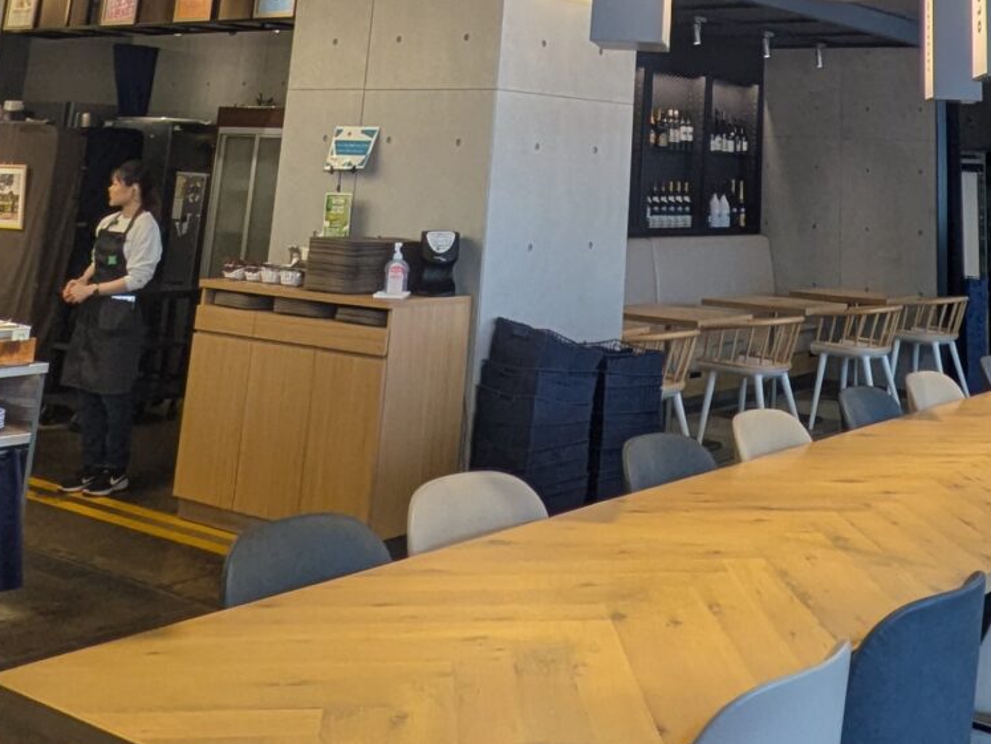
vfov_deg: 26.5
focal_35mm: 48
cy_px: -172
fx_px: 1375
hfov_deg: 39.0
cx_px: 683
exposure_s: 1/146
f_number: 2.2
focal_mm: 1.83
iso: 49
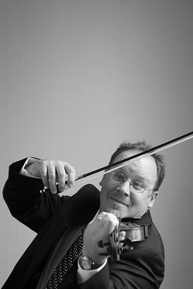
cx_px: 96
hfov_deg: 11.4
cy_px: 144
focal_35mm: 120
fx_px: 963
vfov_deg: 17.0
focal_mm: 80
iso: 320
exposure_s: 1/60
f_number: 2.8
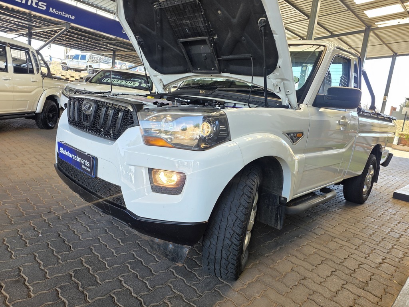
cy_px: 154
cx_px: 204
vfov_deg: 58.9
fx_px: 272
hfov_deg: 73.9
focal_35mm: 23
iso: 80
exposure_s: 1/180
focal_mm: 6.25
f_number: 1.7
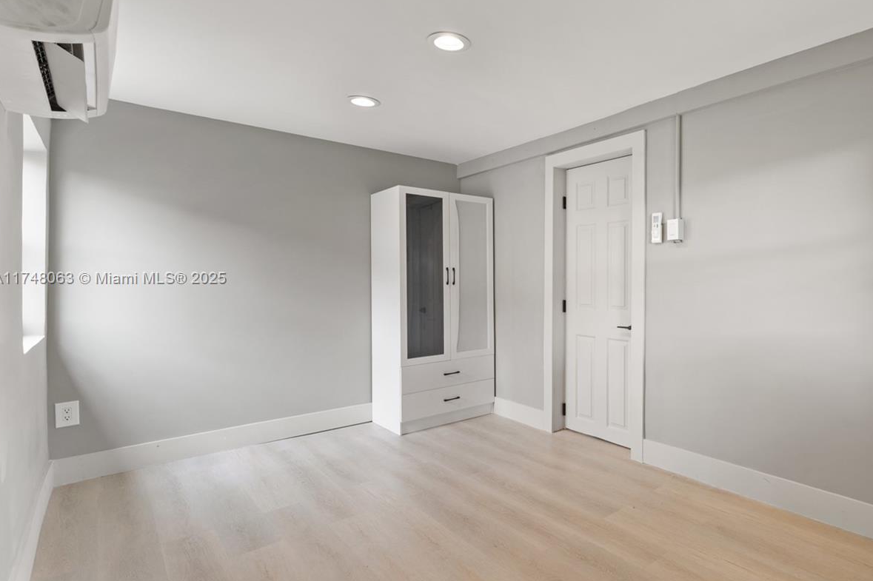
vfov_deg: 64.5
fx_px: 461
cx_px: 581
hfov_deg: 84.0
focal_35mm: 19
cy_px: 279
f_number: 9
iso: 320
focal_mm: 14
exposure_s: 1/2.5
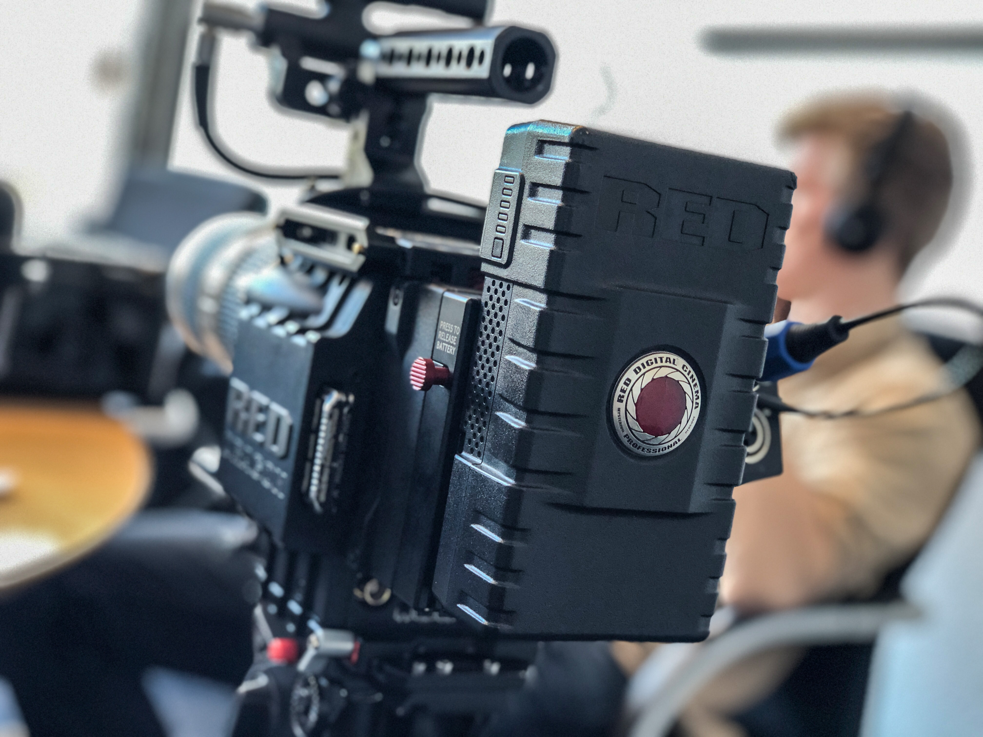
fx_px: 1477
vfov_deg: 28.0
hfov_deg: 36.8
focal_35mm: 52
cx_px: 492
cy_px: 368
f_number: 2.4
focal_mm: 6
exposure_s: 1/30
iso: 100
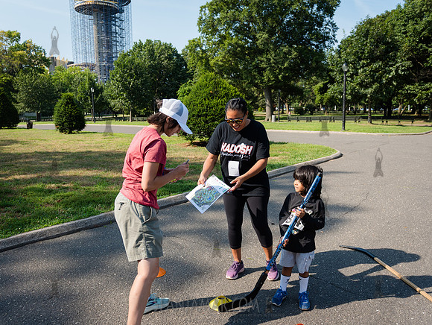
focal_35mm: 34
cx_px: 208
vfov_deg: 42.3
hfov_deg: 54.5
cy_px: 162
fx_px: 419
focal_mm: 31
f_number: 3.5
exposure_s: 1/1600
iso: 400
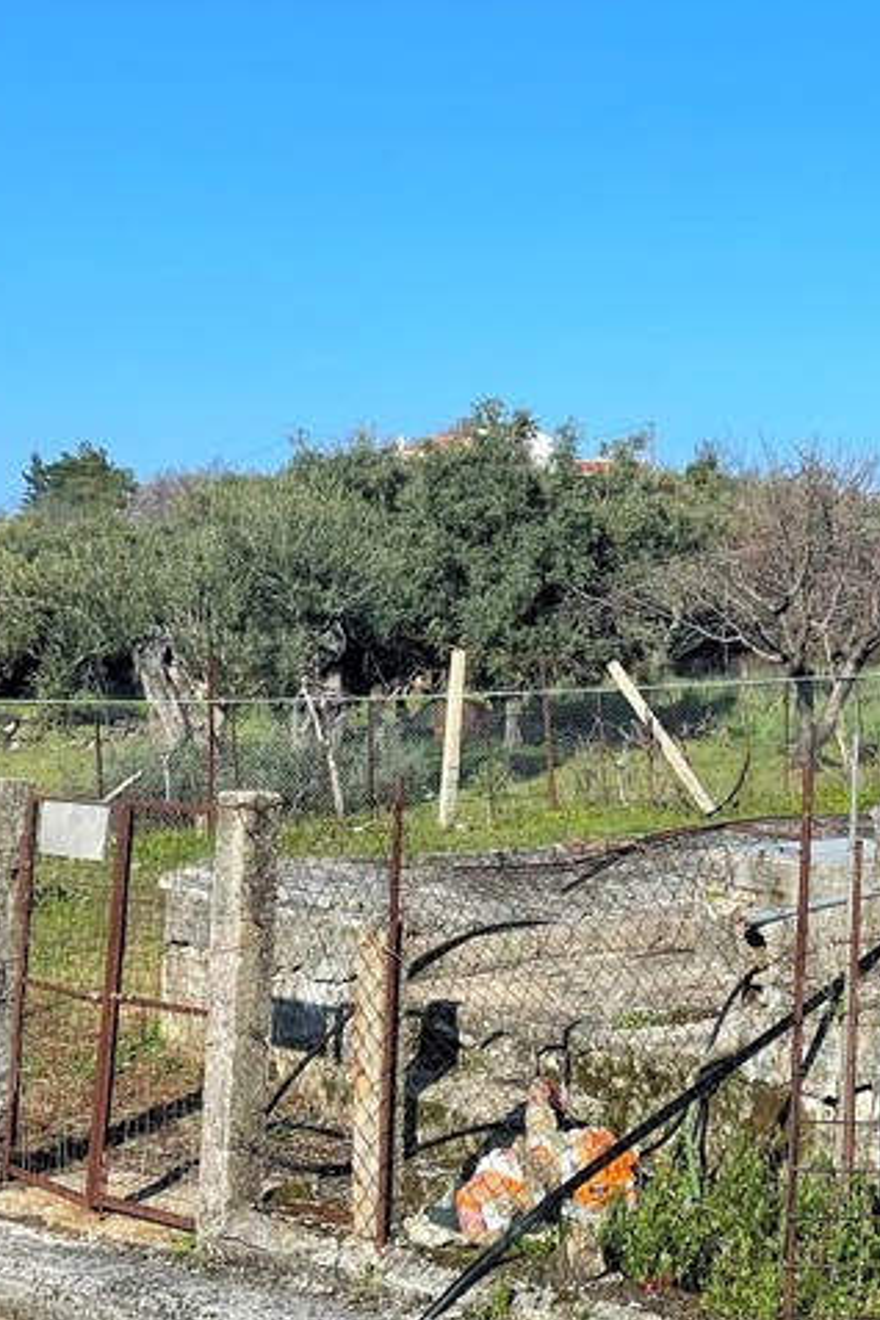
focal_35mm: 58
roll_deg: +0.3
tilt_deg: +5.3
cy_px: 504
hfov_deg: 22.6
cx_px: 847
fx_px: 2127
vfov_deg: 34.3
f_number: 1.6
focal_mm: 4.2
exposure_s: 1/3731
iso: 32
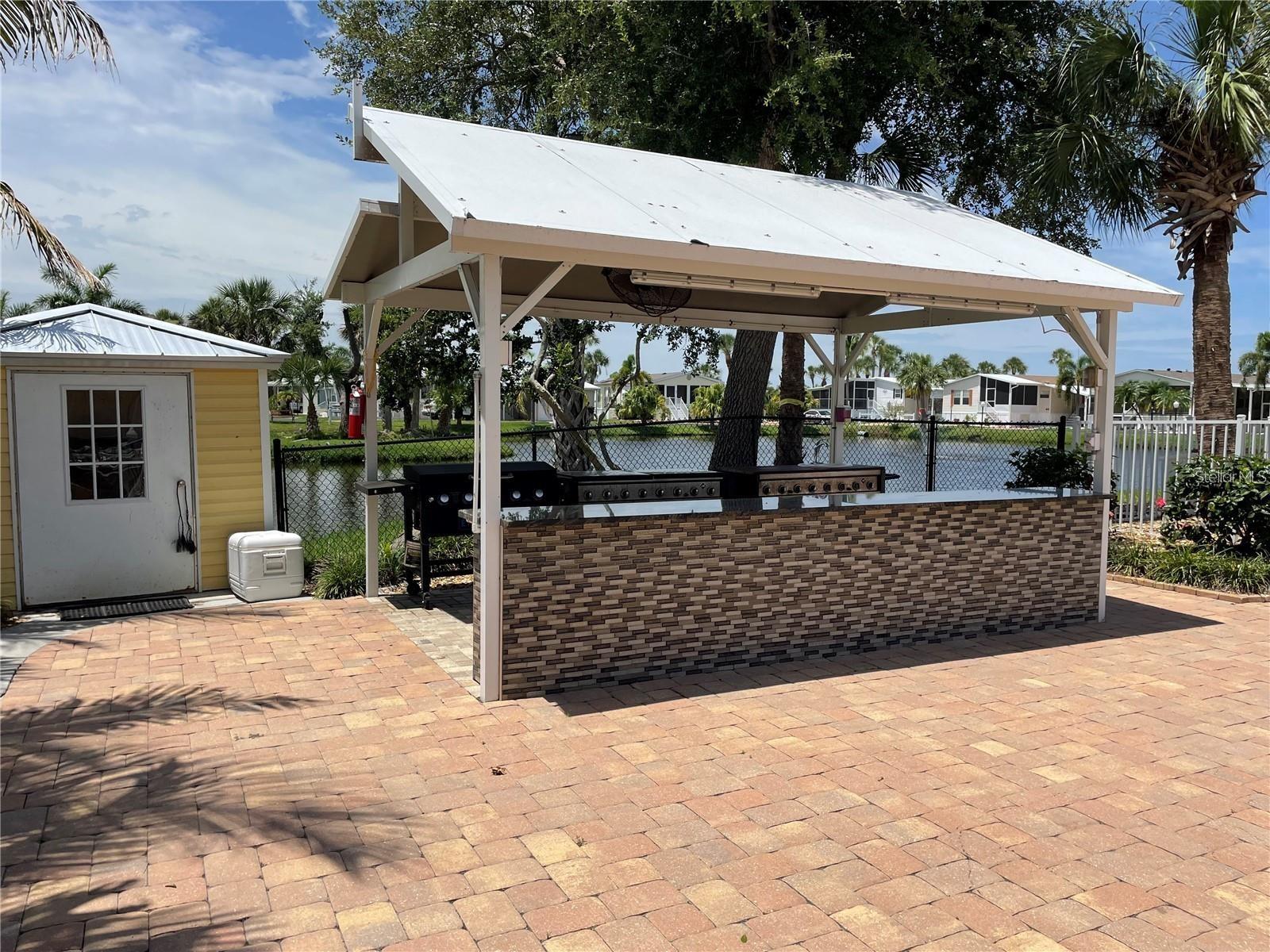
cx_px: 635
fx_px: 954
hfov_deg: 67.3
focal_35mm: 26
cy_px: 476
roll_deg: -0.5
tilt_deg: -4.3
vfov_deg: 53.1
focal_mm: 4.2
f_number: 1.6
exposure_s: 1/5291
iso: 32
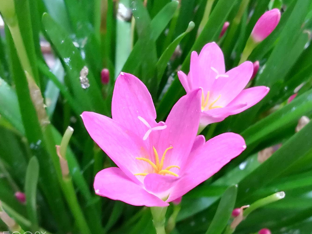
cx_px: 176
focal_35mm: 59
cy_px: 127
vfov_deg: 24.8
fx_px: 532
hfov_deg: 32.7
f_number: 2.2
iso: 125
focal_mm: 3.83
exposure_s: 1/30
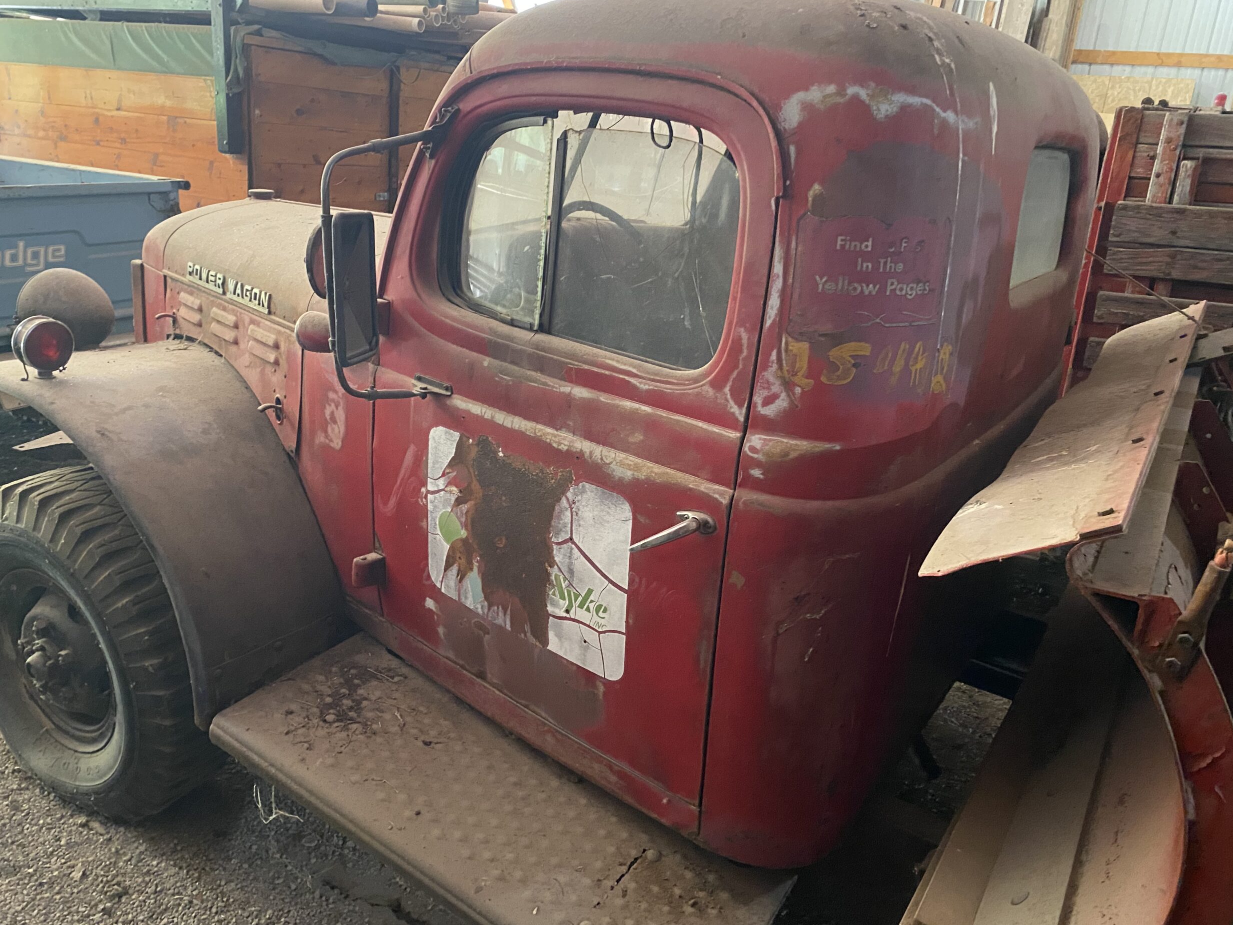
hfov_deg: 65.3
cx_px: 600
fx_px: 962
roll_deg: -5.0
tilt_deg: -18.7
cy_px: 453
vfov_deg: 51.4
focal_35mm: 27
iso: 640
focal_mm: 4.25
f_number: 1.8
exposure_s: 1/30
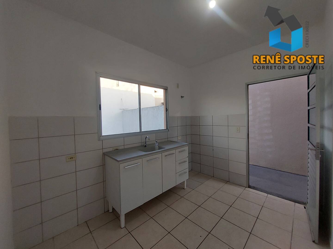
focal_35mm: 13
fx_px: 125
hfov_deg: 106.2
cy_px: 124
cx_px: 166
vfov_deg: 89.9
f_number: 2.2
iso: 64
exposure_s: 1/60
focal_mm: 1.74
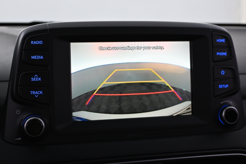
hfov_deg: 32.4
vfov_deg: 21.9
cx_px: 120
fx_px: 424
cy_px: 68
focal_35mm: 62
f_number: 5.6
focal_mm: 34
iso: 800
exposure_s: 1/30
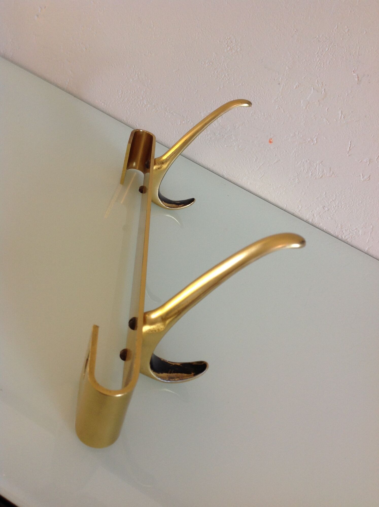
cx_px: 190
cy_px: 254
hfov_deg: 40.6
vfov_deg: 52.7
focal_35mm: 35
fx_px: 512
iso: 80
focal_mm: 4.28
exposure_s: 1/15
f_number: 2.4
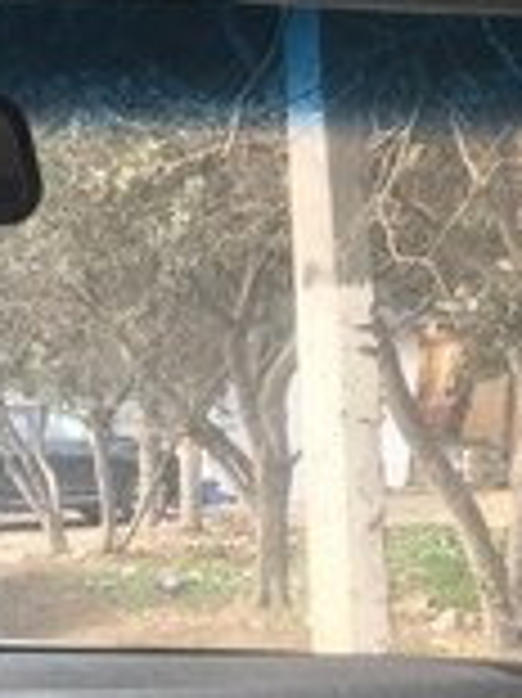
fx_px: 1872
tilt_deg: -19.0
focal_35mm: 93
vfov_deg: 18.8
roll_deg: -0.2
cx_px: -198
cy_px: 1027
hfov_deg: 15.0
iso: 32
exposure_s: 1/109
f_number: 2.2
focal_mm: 4.15
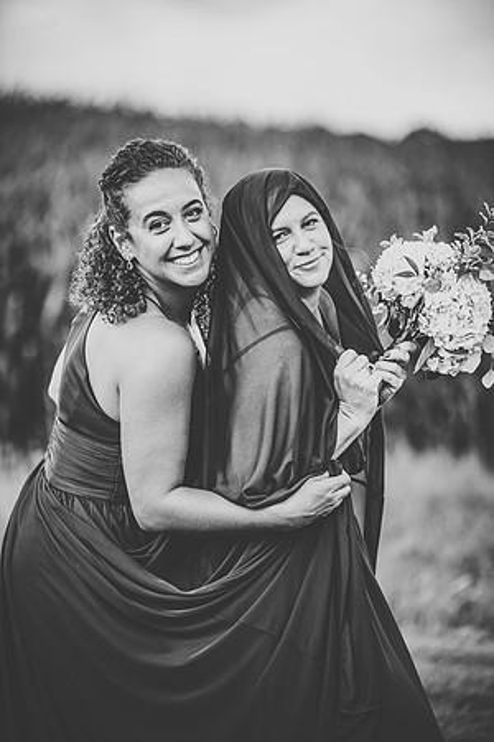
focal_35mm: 155
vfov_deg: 13.2
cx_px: 247
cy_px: 371
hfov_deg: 8.9
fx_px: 3190
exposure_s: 1/320
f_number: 2.8
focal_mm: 155
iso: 200
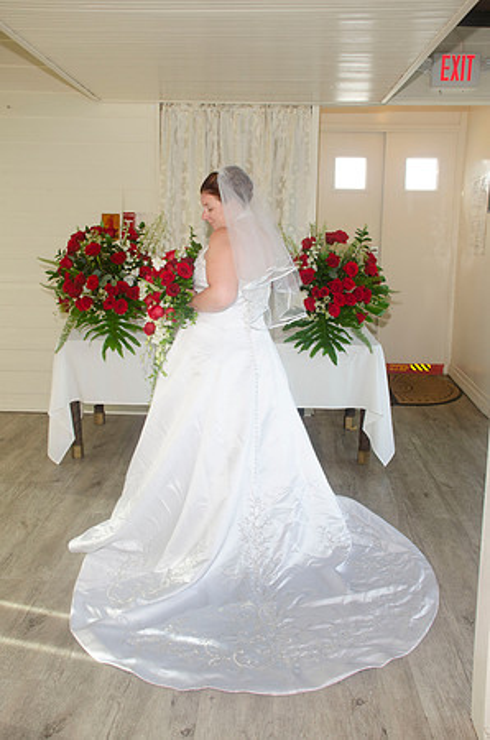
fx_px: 677
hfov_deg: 39.8
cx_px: 245
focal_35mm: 33
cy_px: 370
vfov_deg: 57.3
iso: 400
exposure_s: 1/80
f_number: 5.6
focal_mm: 22
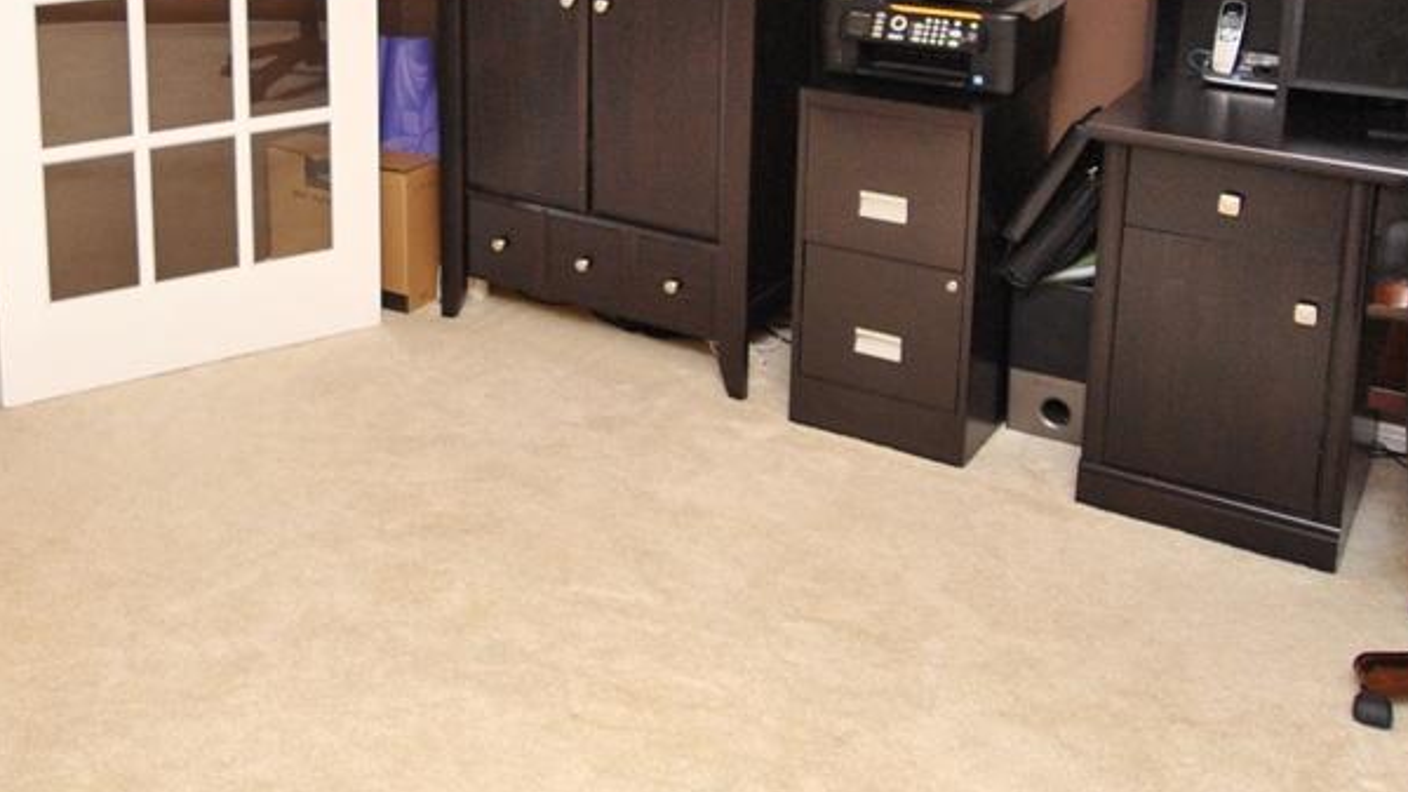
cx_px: 465
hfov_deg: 47.5
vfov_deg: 26.7
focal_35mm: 42
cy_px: -18
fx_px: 1568
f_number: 4
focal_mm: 10
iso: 400
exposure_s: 1/80
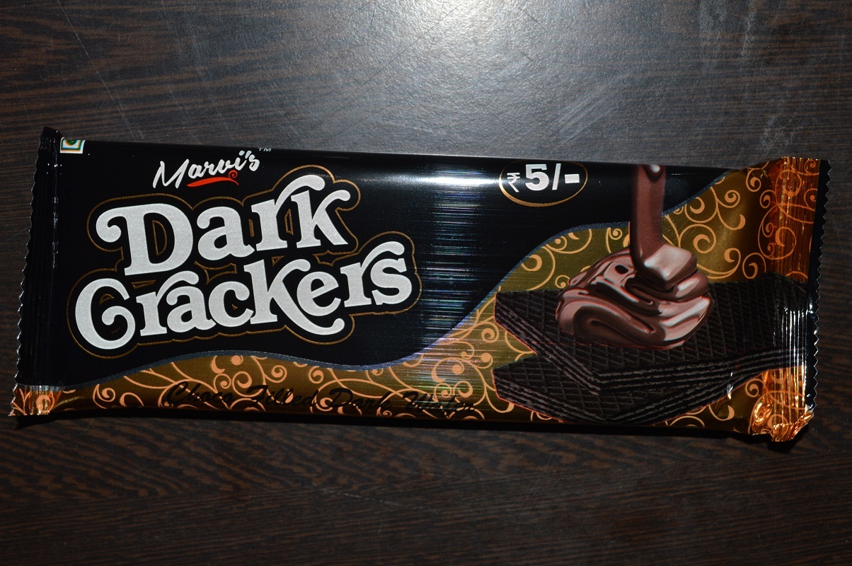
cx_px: 426
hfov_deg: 41.2
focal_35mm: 48
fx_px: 1135
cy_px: 283
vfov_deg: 28.0
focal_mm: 32
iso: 100
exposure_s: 1/60
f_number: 8
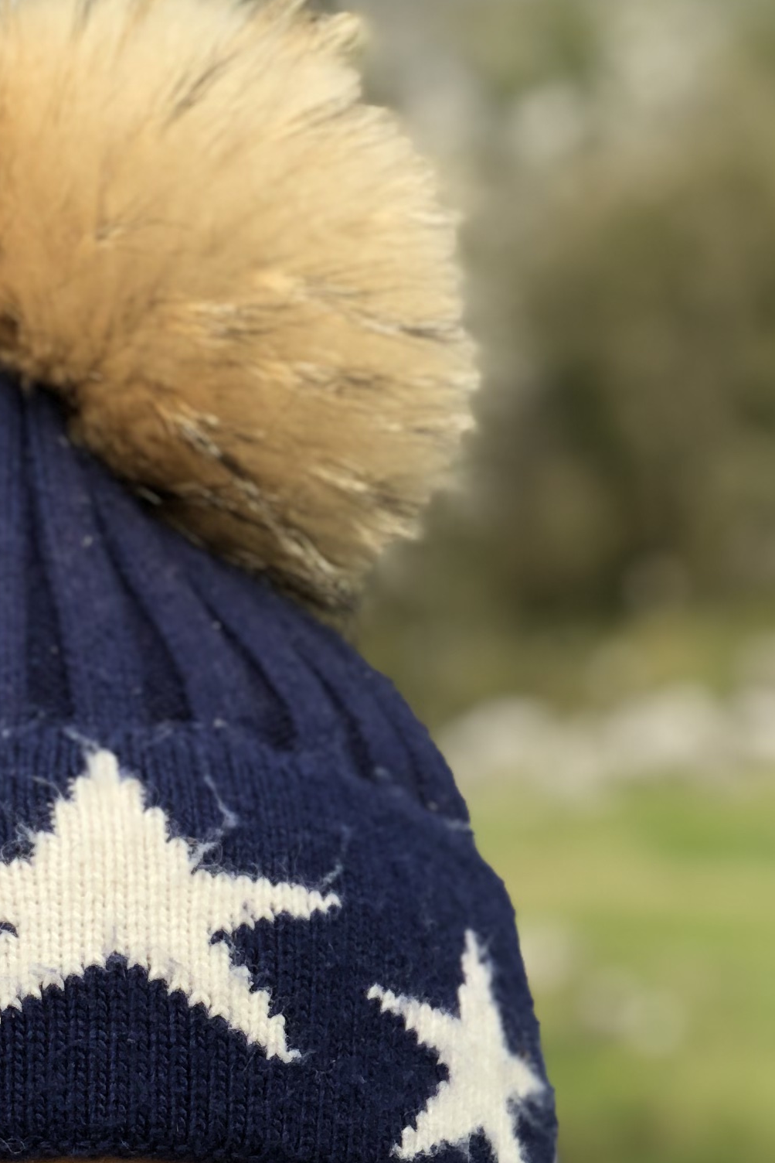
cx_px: 47
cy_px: 1466
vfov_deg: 13.7
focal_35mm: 145
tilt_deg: -7.2
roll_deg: +2.0
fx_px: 4681
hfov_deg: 9.4
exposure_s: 1/142
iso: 16
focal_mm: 6
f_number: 2.4
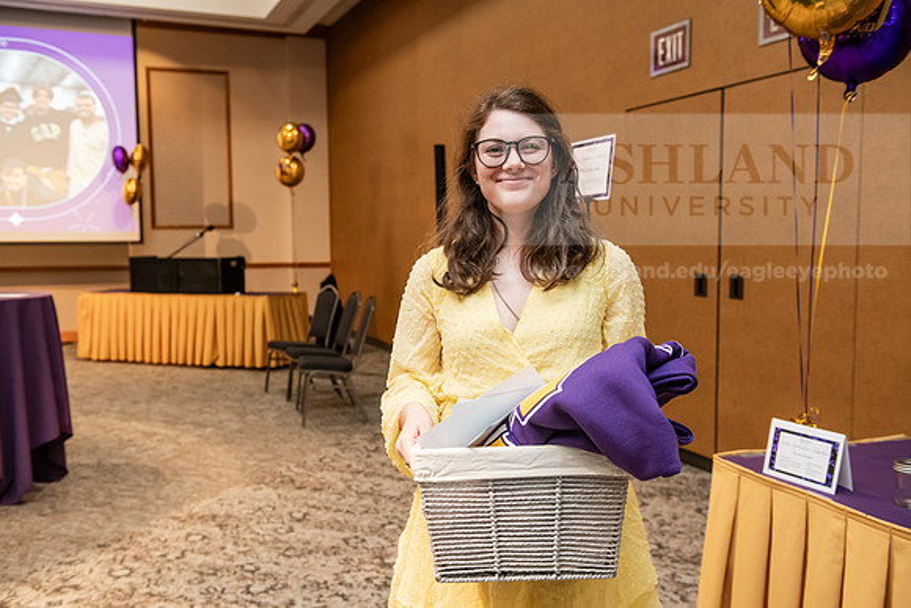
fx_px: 911
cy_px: 304
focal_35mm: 36
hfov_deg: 53.1
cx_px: 456
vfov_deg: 36.9
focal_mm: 36
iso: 2500
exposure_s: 1/160
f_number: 4
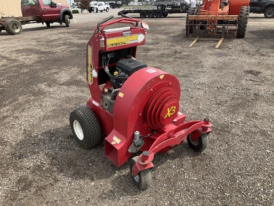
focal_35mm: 29
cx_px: 137
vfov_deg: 48.2
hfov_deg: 61.7
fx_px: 230
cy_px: 103
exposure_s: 1/691
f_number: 1.8
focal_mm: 3
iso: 25
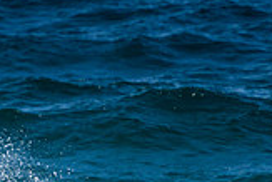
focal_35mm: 2849
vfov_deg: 0.5
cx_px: 15
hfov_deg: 0.7
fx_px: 21544
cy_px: 300
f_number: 11
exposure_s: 1/1600
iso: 800
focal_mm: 800
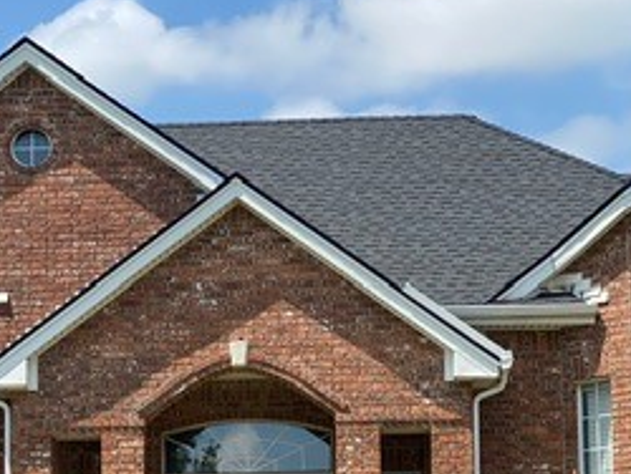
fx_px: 2427
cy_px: 489
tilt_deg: +7.7
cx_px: 199
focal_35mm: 133
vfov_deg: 11.1
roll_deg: +0.0
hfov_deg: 14.8
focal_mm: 6
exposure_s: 1/1170
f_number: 2
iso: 20
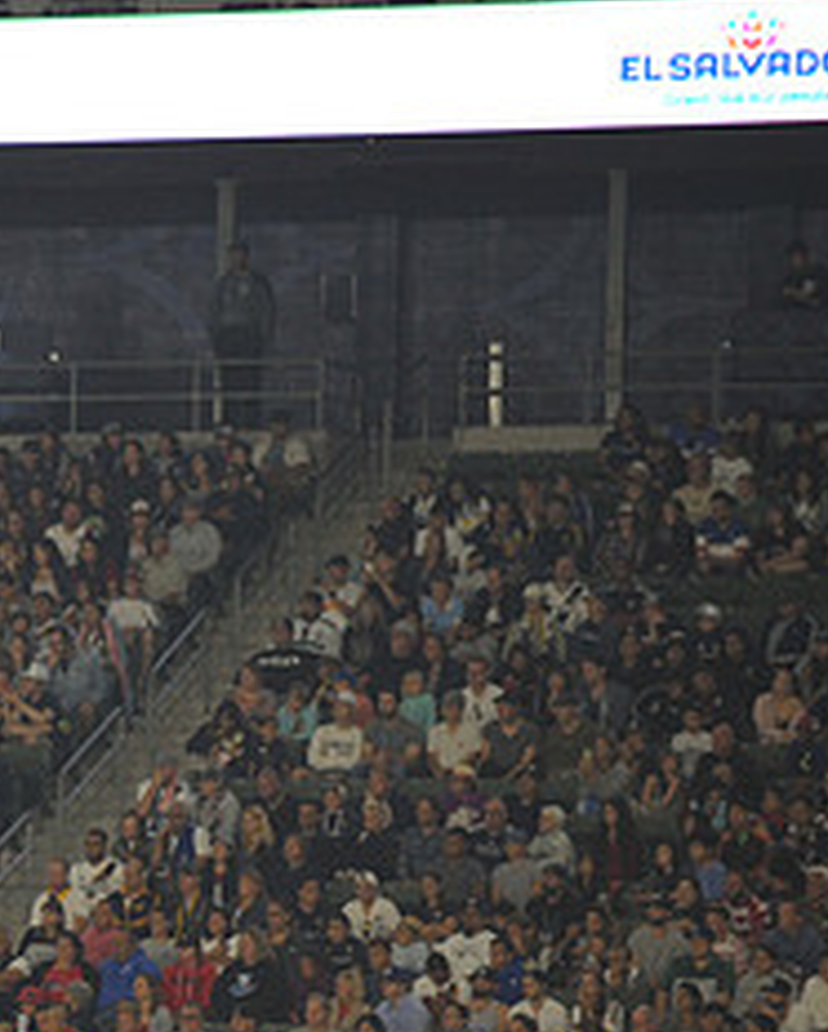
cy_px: 743
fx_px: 12176
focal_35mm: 398
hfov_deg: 3.9
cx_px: -312
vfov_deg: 4.9
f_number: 2.8
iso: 1250
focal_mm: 170
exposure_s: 1/1000
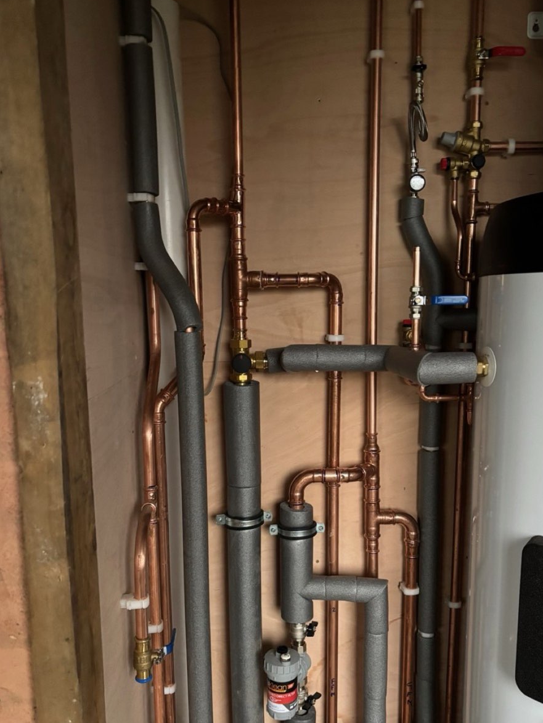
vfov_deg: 58.1
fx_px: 648
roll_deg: +1.0
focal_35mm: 31
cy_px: 413
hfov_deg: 45.4
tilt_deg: -9.7
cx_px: 303
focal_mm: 5.96
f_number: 1.6
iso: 640
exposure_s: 1/30
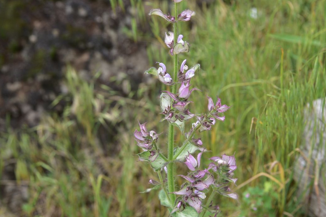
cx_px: 191
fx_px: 561
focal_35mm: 62
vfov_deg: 21.9
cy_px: 134
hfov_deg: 32.3
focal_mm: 50
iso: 200
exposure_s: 1/125
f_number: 8
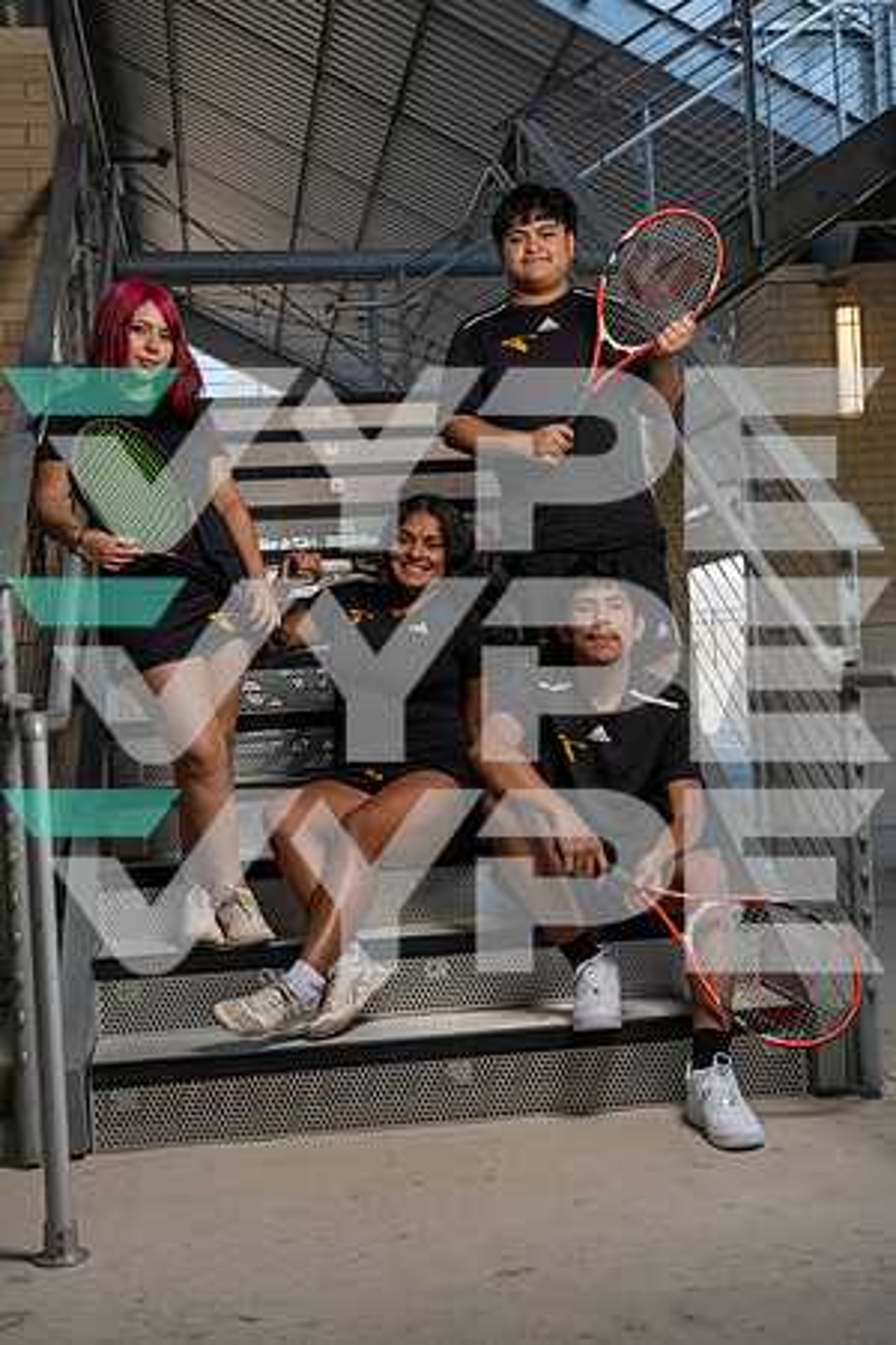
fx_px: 1680
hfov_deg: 29.9
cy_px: 672
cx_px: 448
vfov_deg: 43.6
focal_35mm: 45
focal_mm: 45
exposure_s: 1/250
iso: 250
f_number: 8
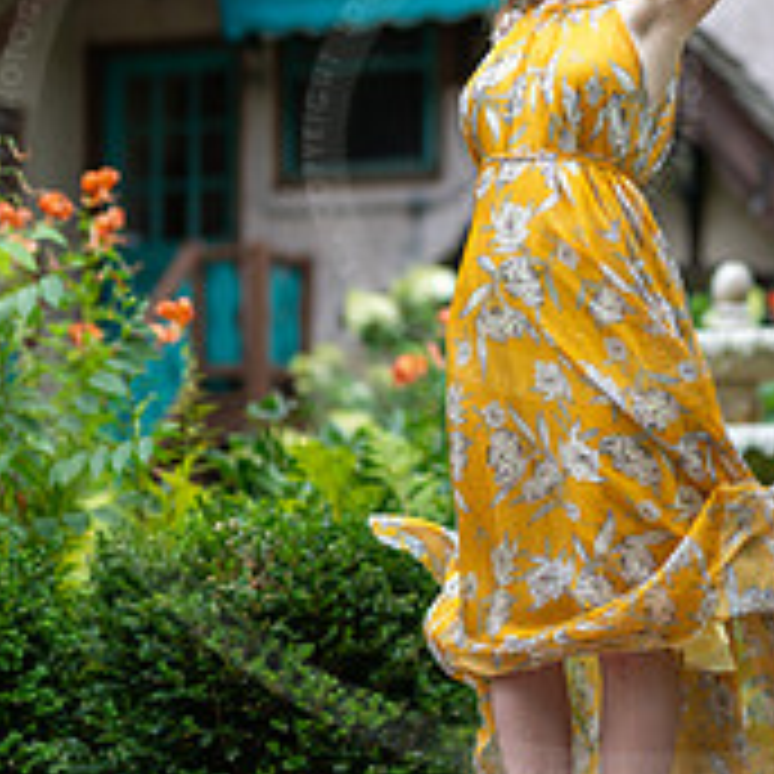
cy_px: 212
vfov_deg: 15.6
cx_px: 594
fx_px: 2808
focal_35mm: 111
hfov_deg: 15.6
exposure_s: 1/800
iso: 80
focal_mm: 50
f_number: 1.2
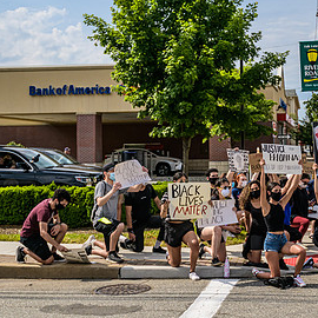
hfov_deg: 26.2
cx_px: 271
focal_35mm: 64
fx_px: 665
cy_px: 137
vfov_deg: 26.9
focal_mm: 35
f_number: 4
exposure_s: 1/4000
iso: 200
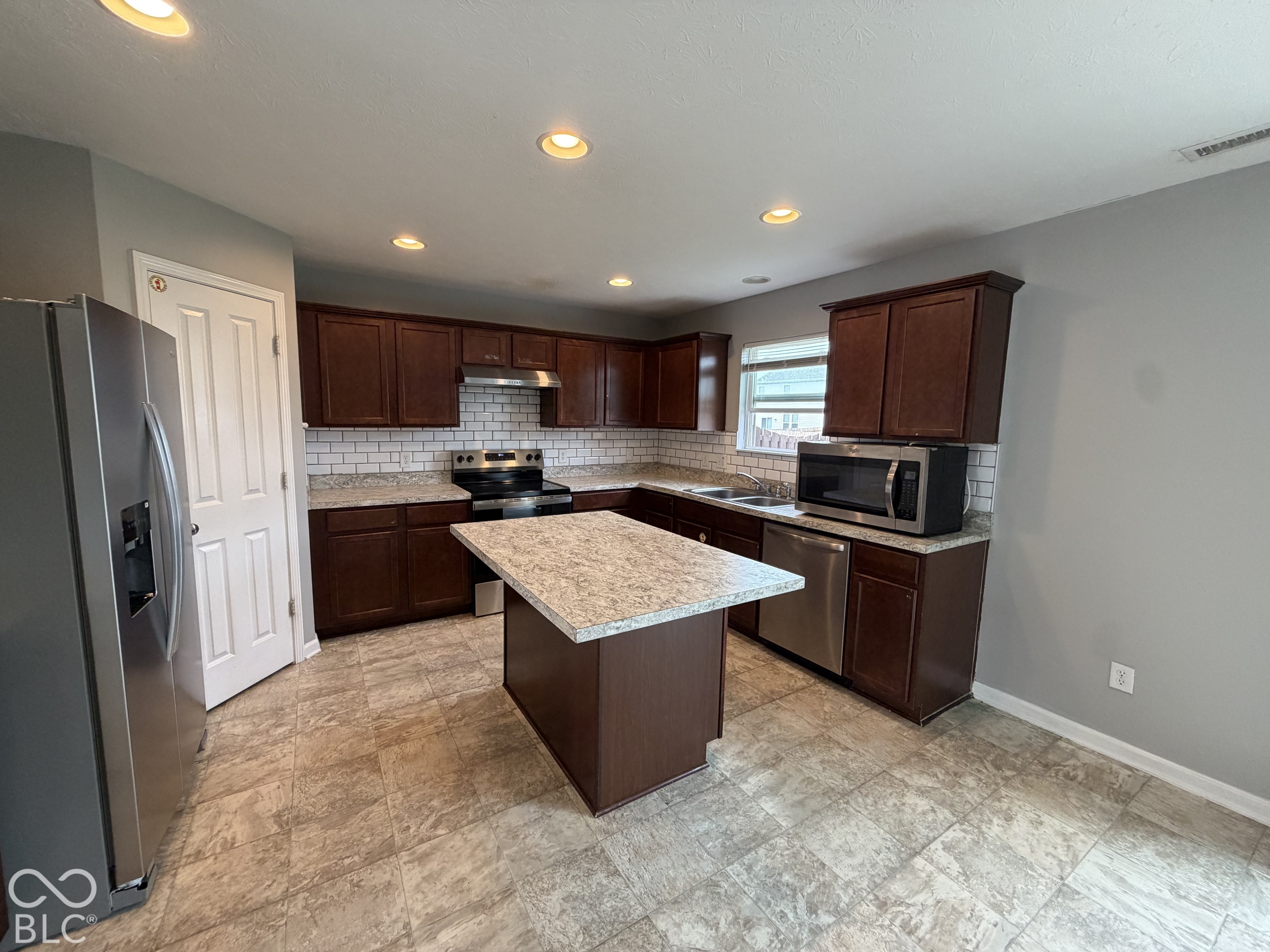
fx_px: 514
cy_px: 476
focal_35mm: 14
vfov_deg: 85.7
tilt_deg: -7.2
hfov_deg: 102.1
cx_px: 635
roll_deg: -0.7
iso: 250
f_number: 2.2
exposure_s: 1/120
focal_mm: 2.22
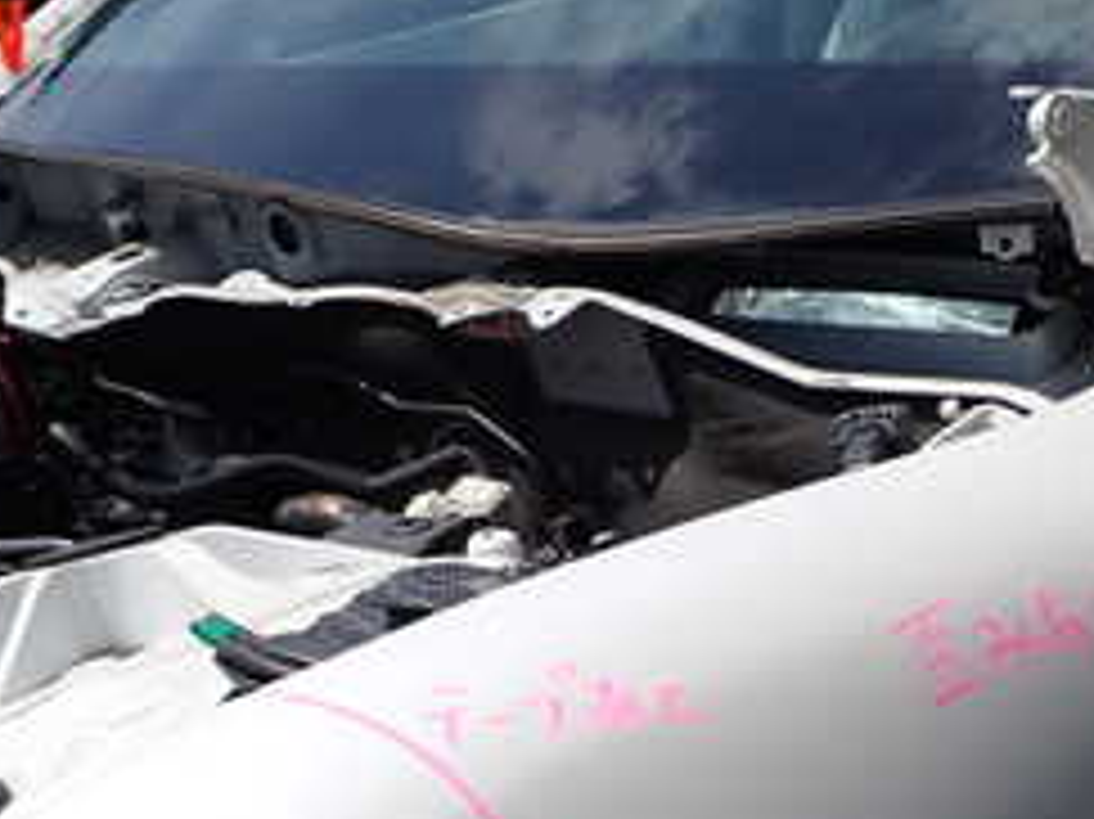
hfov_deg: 26.3
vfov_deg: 18.7
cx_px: 558
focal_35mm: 74
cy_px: 999
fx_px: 2338
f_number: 9
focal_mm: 5.4
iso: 100
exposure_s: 1/200
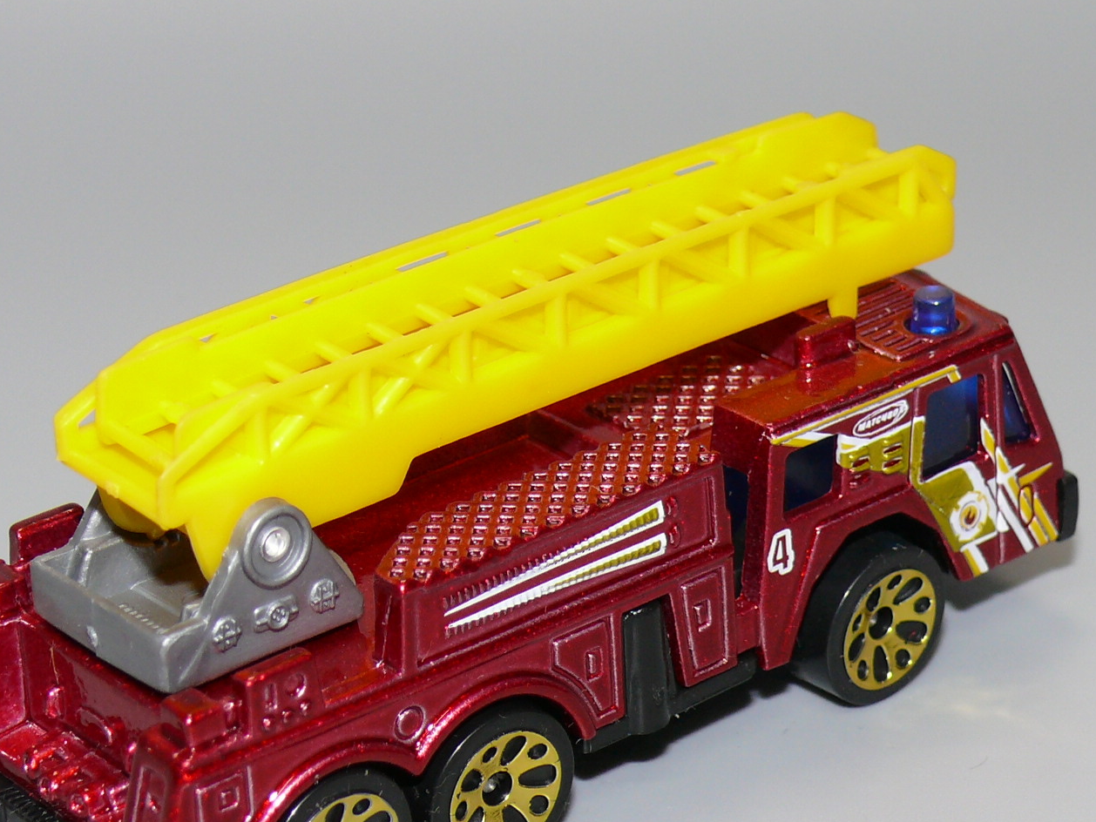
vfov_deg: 11.3
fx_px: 4148
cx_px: 534
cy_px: 476
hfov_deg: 15.0
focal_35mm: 131
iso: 100
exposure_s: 1/30
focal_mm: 13.5
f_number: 4
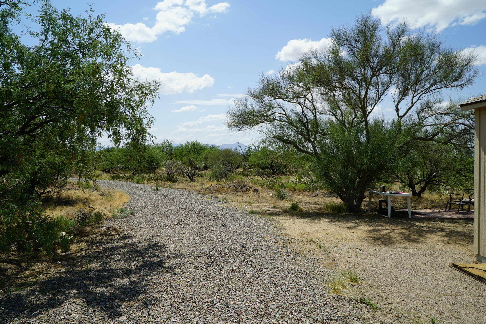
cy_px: 160
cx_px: 234
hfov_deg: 71.5
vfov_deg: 51.3
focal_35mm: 25
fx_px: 338
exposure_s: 1/125
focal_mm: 24
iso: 100
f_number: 14
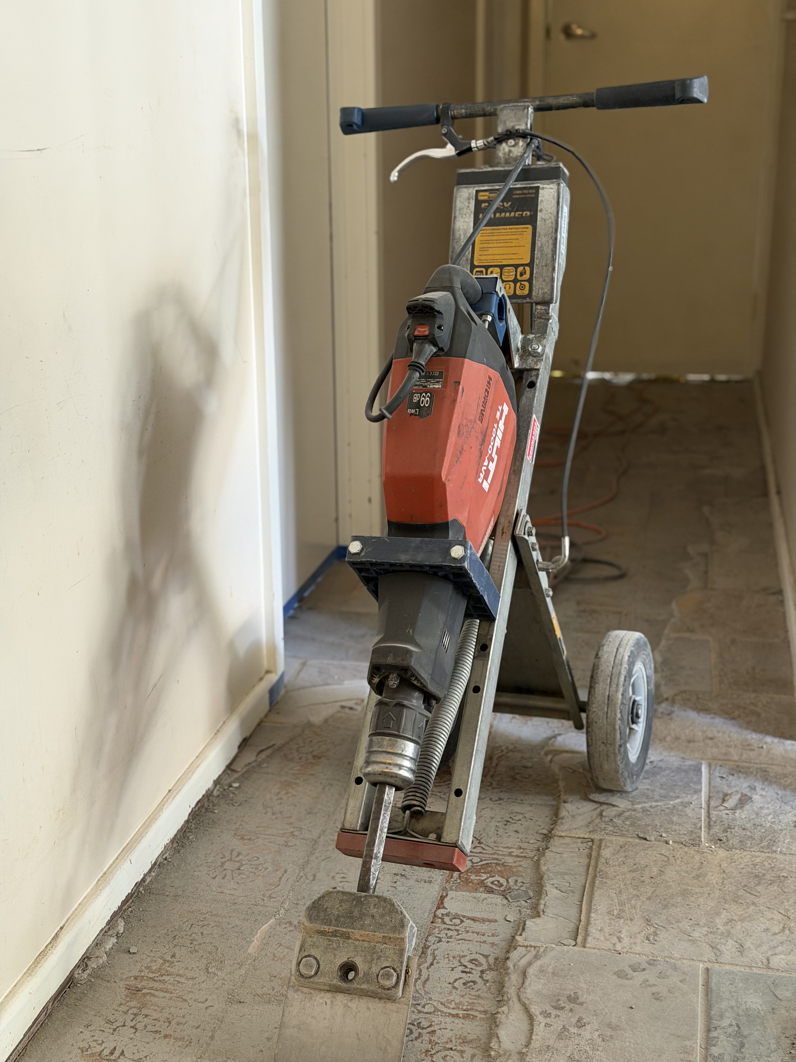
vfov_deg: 39.7
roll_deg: +1.1
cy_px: 531
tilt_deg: -15.2
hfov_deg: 30.3
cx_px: 398
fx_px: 1472
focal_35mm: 48
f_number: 1.78
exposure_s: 1/40
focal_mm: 6.76
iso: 320
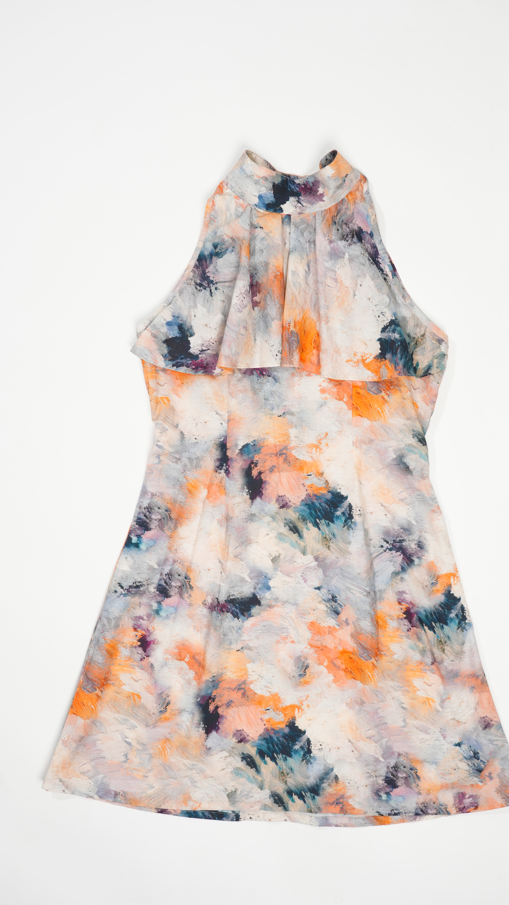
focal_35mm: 43
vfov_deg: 47.4
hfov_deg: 27.7
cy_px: 452
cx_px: 295
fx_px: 1032
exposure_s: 1/50
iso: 800
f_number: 11
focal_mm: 41
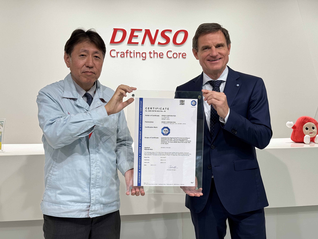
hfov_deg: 39.7
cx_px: 159
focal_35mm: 48
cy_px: 120
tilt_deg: -4.2
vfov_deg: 30.3
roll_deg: +0.8
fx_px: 441
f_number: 1.78
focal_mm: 6.86
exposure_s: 1/155
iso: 64
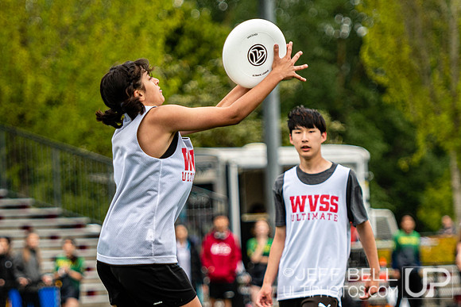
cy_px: 261
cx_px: 140
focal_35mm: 332
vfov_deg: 4.1
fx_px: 4253
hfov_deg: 6.2
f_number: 2.8
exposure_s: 1/1250
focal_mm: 130
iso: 160
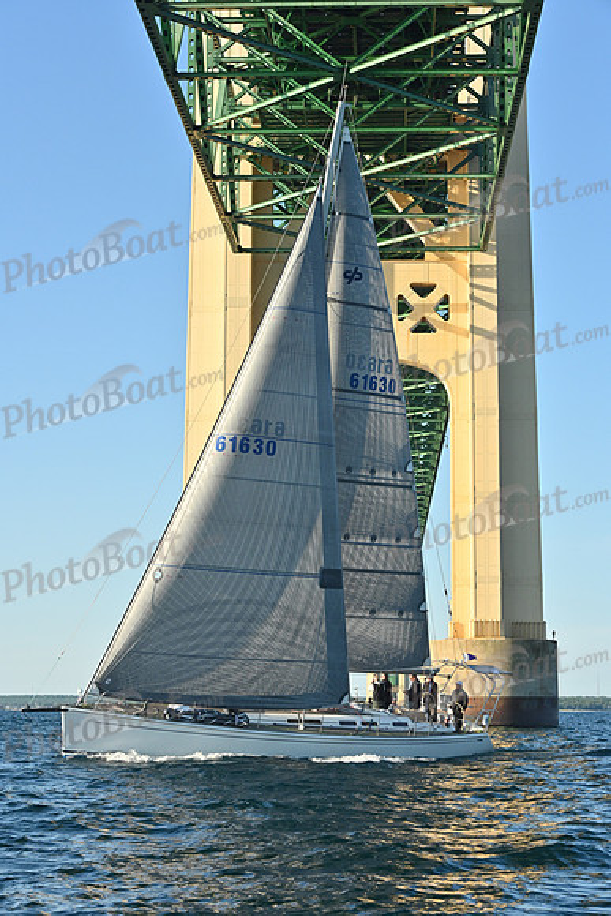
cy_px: 458
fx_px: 1781
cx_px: 306
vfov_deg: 28.8
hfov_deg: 19.5
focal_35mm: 70
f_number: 9
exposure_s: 1/1250
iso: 800
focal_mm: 70
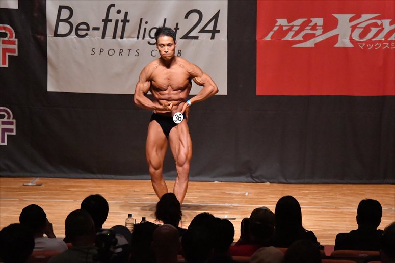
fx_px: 2380
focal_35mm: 217
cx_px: 198
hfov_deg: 9.5
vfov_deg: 6.3
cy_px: 132
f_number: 5.6
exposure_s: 1/400
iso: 12800
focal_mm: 145
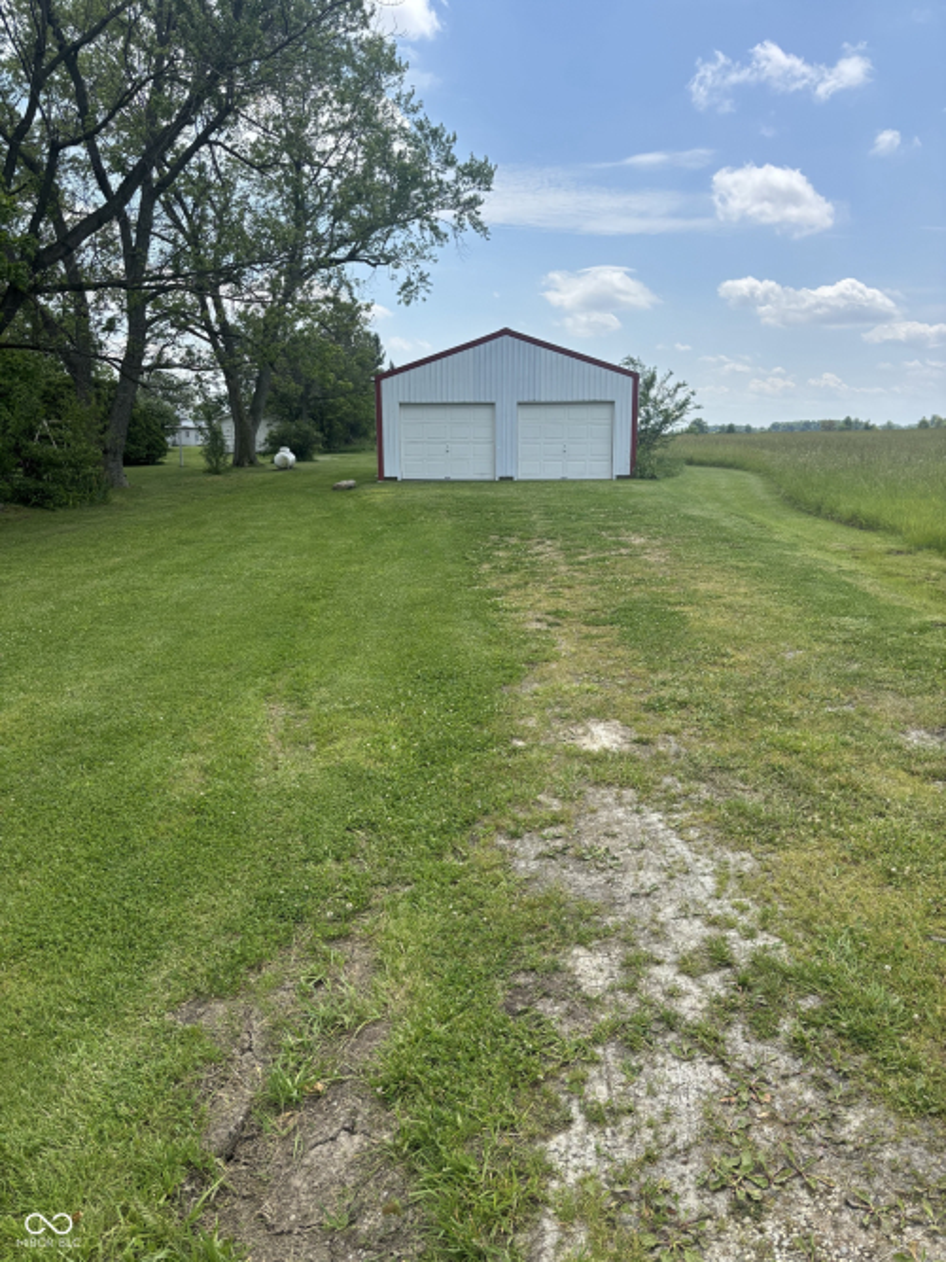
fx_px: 948
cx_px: 473
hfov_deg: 53.0
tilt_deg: -11.5
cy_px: 631
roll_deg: +0.3
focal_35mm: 26
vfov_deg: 67.3
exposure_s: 1/2933
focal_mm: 5.96
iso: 50
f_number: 1.6
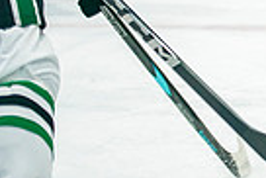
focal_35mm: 674
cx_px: 638
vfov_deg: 2.0
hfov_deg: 3.0
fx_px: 4985
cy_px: -146
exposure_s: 1/640
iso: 320
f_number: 3.2
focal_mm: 123
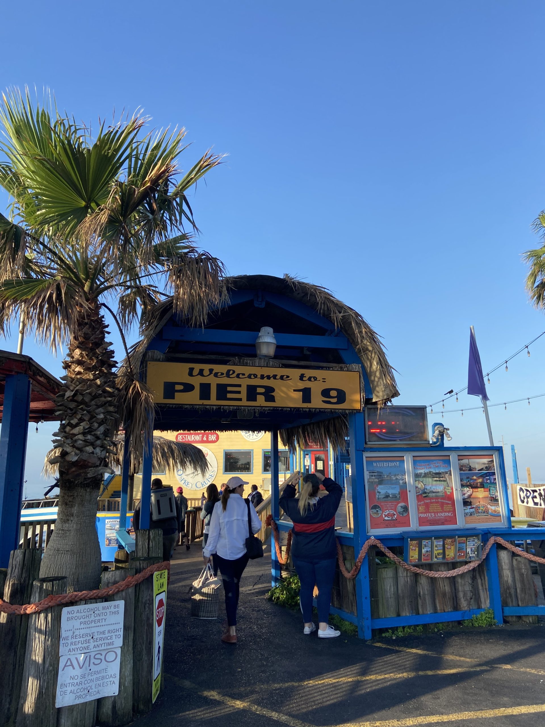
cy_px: 364
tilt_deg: +13.0
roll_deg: -0.1
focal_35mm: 26
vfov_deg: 67.3
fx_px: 546
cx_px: 272
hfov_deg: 53.1
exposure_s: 1/1274
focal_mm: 4.25
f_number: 1.8
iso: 32
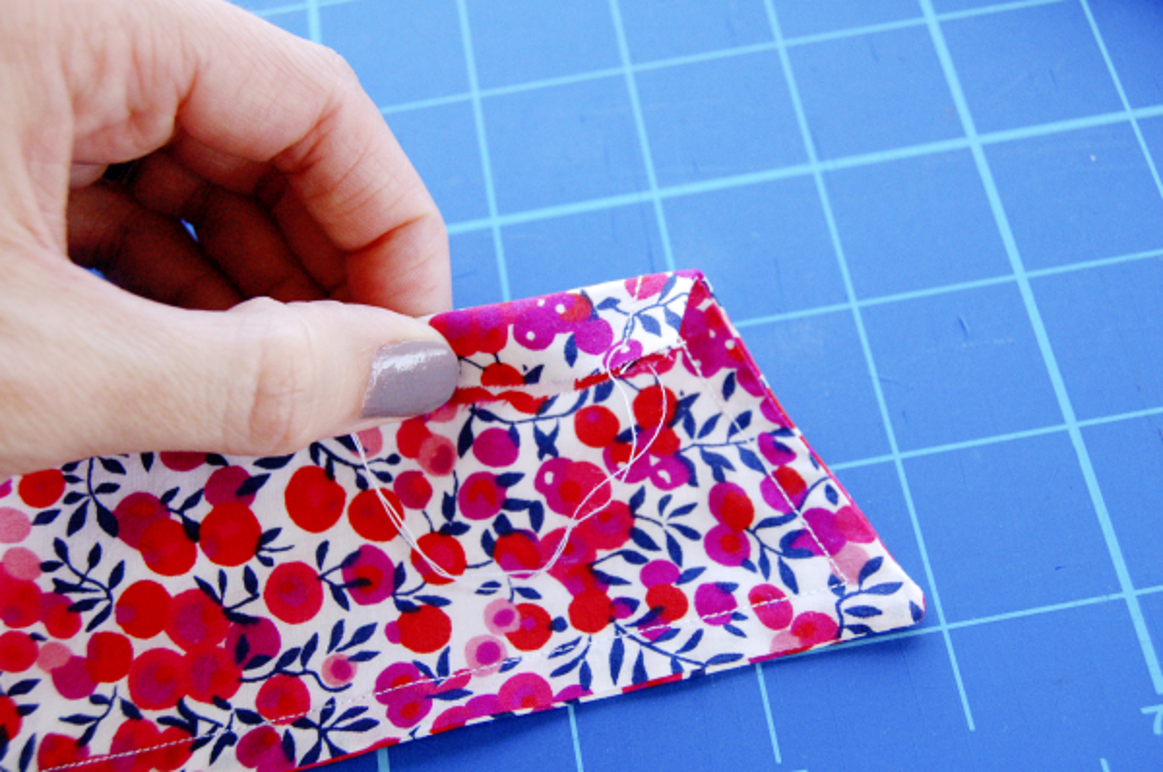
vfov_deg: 28.0
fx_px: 1548
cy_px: 386
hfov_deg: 41.2
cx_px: 582
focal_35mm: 48
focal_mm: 32
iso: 1600
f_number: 7.1
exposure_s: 1/160
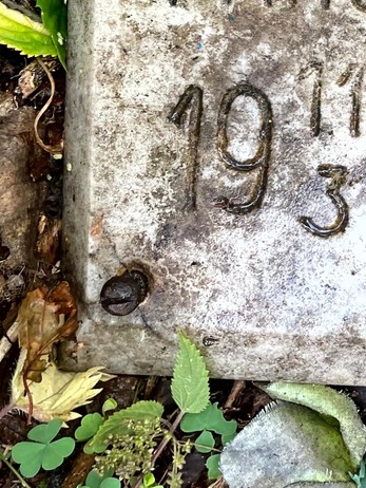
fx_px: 1141
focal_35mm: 81
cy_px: -5
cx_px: 598
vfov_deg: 23.1
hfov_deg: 16.2
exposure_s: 1/121
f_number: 1.6
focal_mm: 4.2
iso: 50
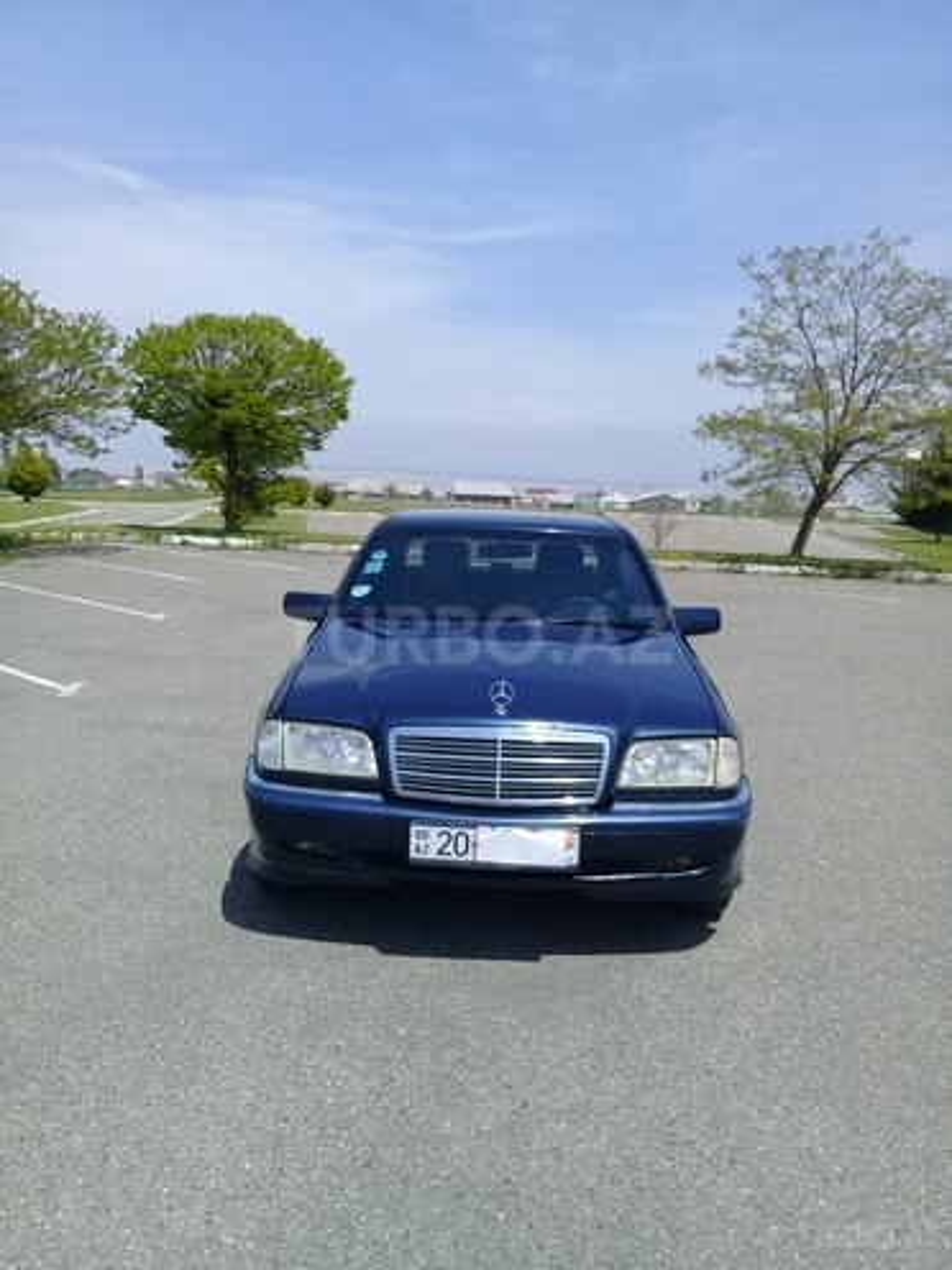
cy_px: 635
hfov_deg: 45.4
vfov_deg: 58.4
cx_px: 476
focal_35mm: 31
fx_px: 1137
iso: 50
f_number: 2.2
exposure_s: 1/1391
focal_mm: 3.3
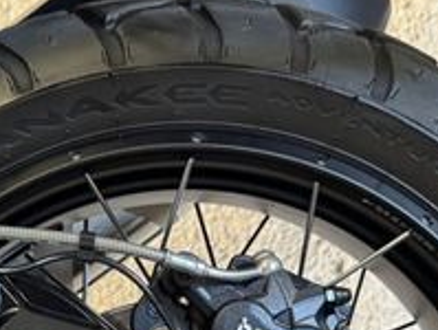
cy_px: 469
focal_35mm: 77
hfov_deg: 25.0
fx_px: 976
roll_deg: -0.5
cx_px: 119
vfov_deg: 17.6
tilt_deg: -1.1
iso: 500
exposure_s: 1/50
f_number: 1.78
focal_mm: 6.76
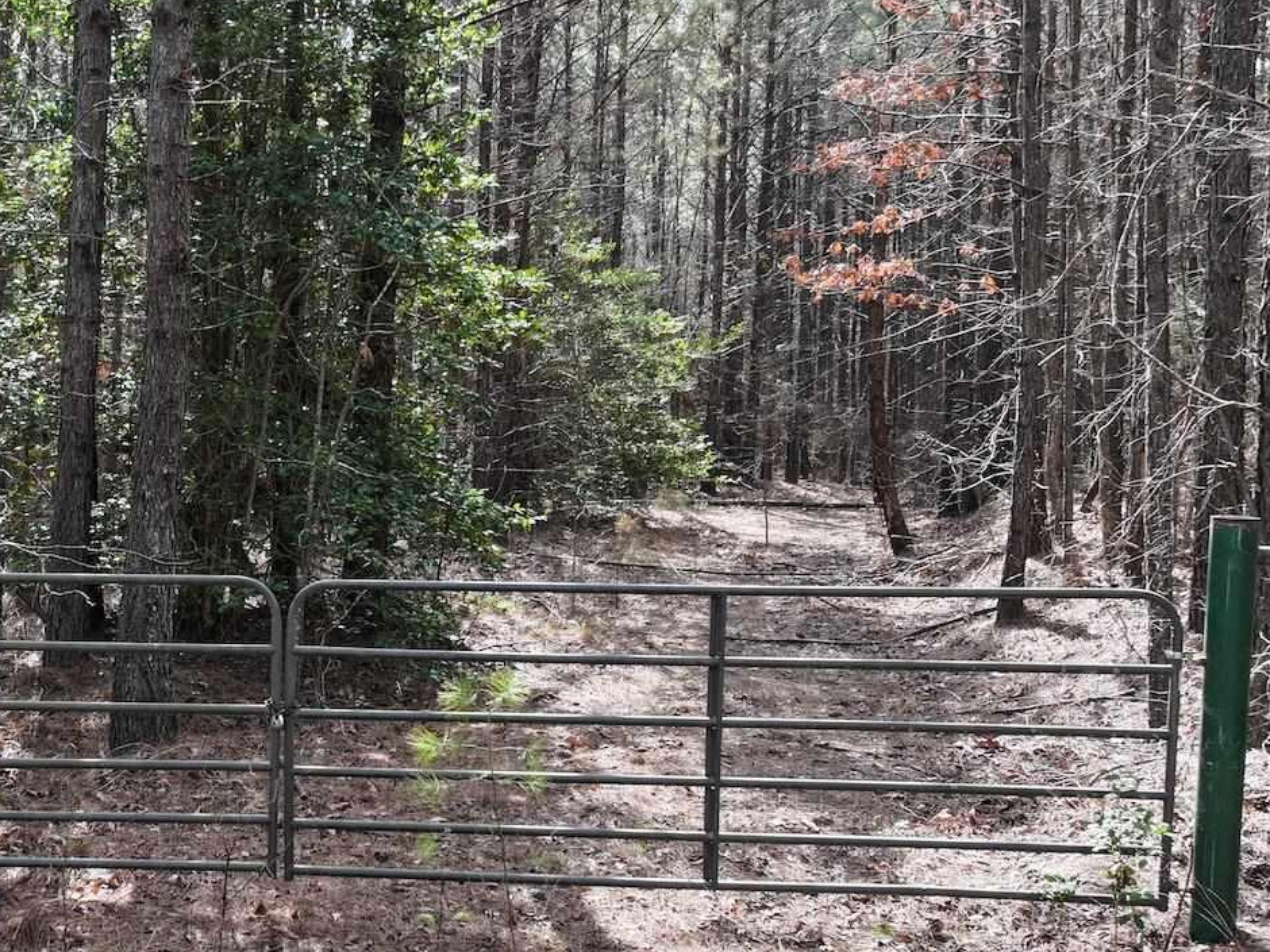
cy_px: 575
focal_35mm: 49
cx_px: 245
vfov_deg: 29.6
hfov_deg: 37.4
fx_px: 1798
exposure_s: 1/800
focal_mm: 12.29
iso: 390
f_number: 2.8
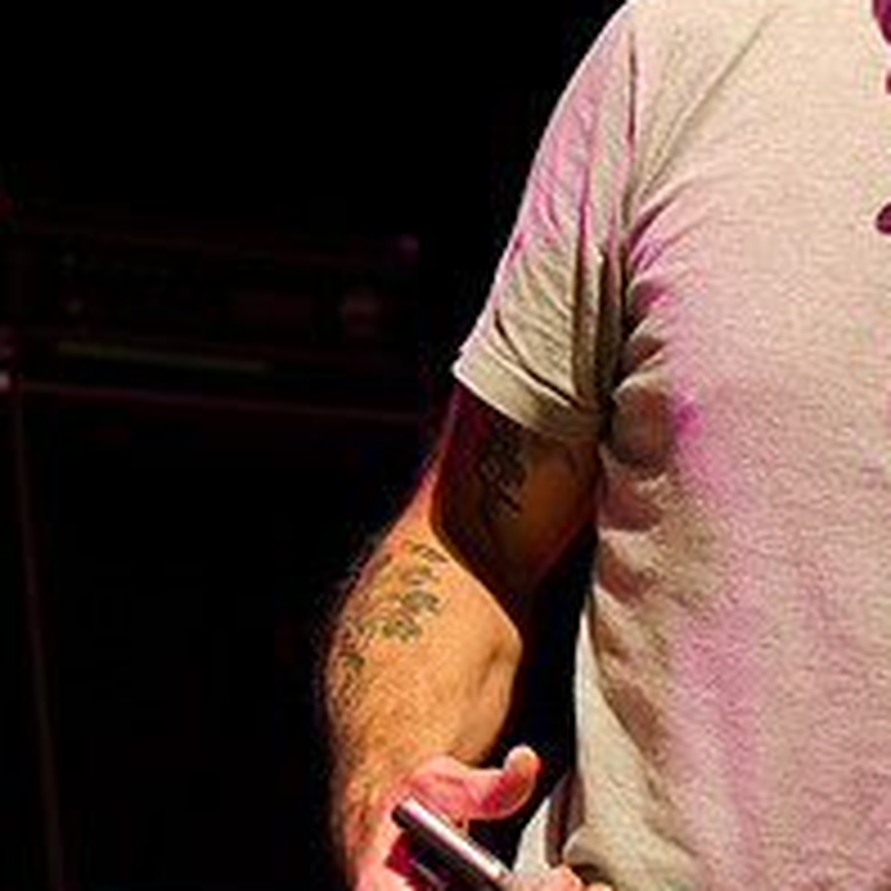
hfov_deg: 15.4
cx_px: 140
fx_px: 3262
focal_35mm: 112
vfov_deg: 15.4
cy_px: 162
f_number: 2.8
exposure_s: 1/250
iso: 1600
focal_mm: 30
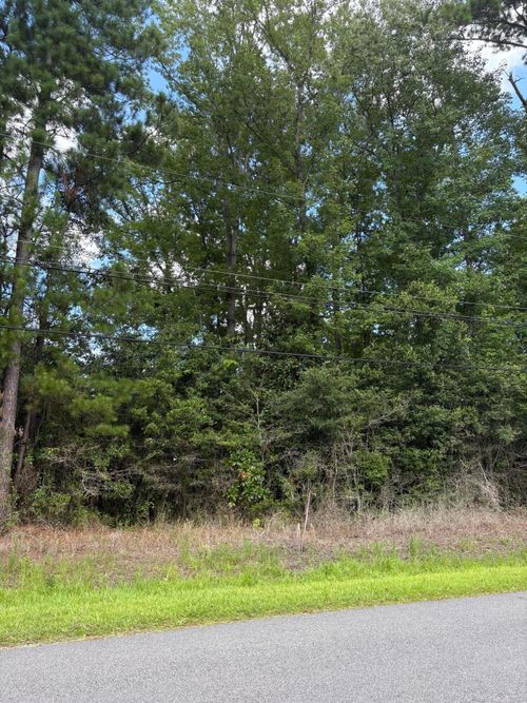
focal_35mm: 26
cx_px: 264
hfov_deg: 53.0
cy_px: 352
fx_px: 528
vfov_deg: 67.3
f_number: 1.6
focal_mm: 5.96
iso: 64
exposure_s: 1/527
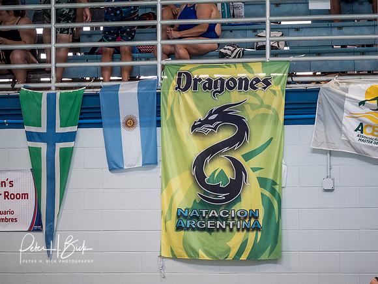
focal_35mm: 300
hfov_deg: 6.6
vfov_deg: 5.0
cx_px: 189
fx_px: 3276
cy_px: 142
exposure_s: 1/400
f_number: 2.8
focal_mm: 150
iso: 1000
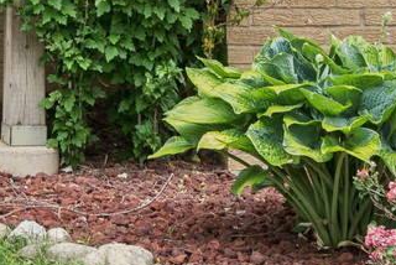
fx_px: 2004
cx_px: -308
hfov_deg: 10.6
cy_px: -208
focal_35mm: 182
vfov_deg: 7.4
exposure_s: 1/200
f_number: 8
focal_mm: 24
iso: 250
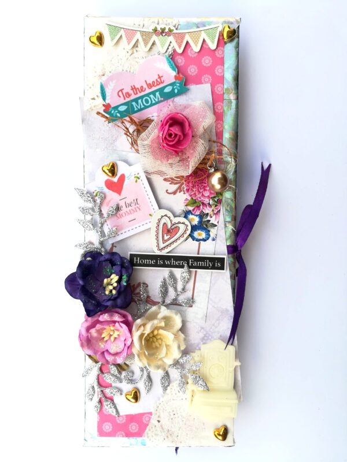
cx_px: 174
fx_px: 348
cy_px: 231
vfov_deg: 67.3
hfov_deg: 53.1
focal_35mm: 26
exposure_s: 1/174
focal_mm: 3.83
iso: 50
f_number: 2.2
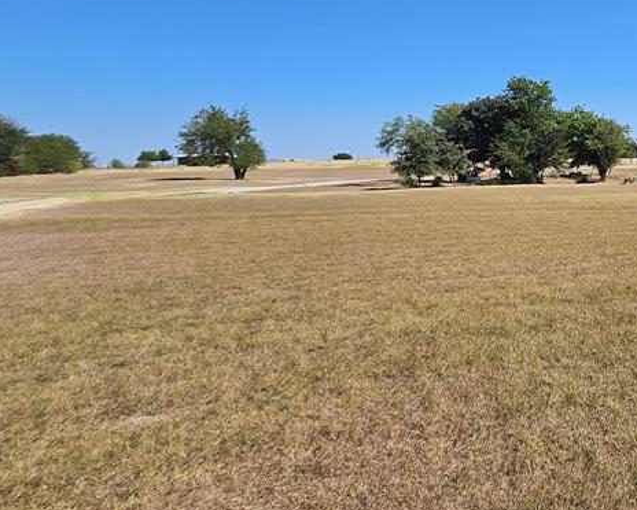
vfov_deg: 50.2
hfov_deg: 53.3
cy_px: 155
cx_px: 590
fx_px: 528
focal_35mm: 28
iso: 32
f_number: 2.2
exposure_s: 1/2131
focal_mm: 1.74
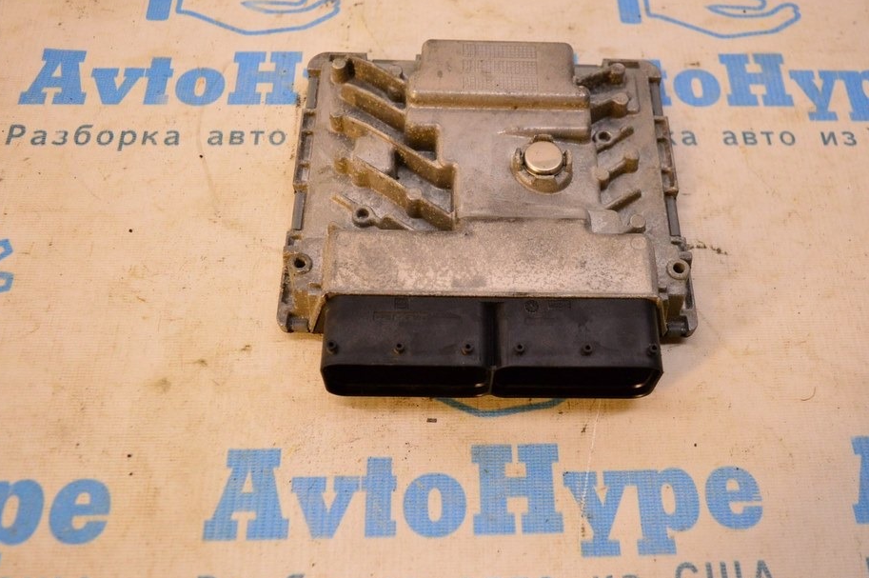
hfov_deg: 51.9
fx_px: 892
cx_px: 474
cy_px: 269
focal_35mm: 37
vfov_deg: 35.9
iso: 1600
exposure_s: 1/500
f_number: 4
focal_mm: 22
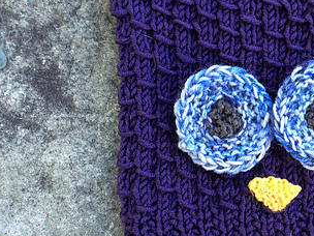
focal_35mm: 61
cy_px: 129
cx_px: 270
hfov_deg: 30.6
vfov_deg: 24.0
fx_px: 553
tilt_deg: -81.4
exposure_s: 1/60
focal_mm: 4.15
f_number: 2.2
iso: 40
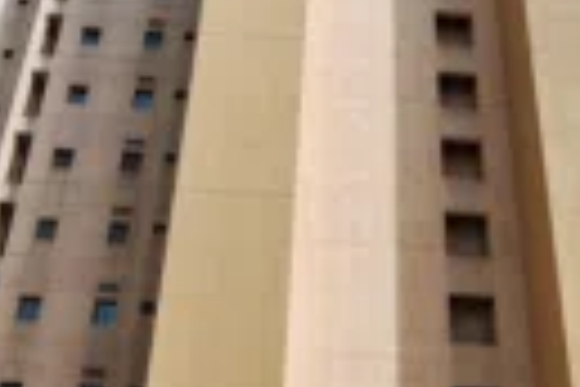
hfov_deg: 46.4
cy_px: 310
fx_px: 677
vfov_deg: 31.1
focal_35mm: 42
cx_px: 306
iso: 40
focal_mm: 1.74
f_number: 2.2
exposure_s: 1/1316
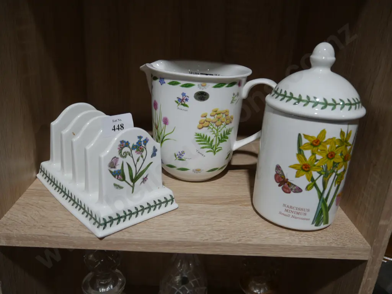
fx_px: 340
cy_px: 147
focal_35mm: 30
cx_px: 196
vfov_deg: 46.8
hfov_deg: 60.0
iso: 200
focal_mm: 15
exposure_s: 1/80
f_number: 3.6
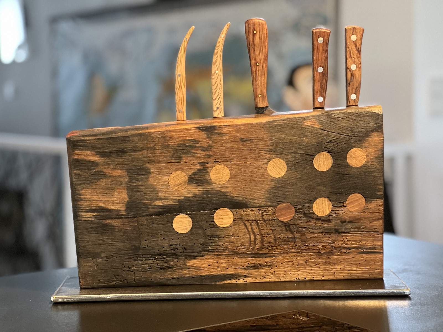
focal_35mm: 77
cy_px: 166
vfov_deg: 19.1
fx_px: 985
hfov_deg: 25.3
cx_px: 222
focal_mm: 9
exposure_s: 1/20
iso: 400
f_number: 2.8
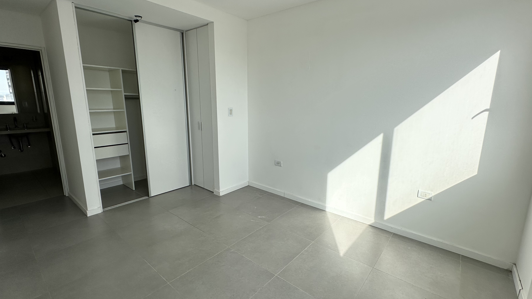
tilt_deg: -10.4
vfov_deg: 63.9
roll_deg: -0.5
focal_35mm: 17
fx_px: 240
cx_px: 280
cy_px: 146
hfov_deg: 95.8
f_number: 2.2
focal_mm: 2.22
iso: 40
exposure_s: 1/1233
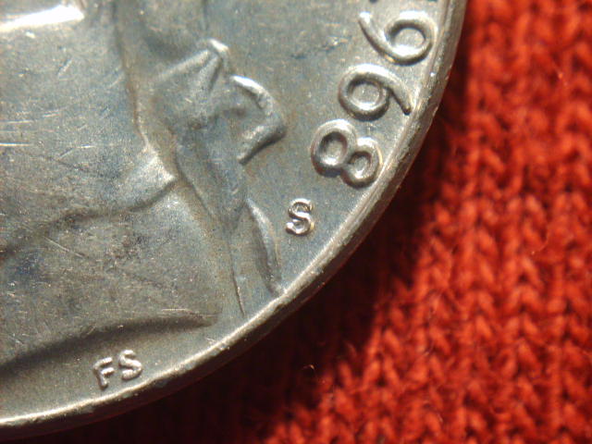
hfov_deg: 18.7
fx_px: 1796
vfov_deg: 14.1
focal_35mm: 105
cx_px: 296
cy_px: 222
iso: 140
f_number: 4.9
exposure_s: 1/1.43
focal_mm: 17.4
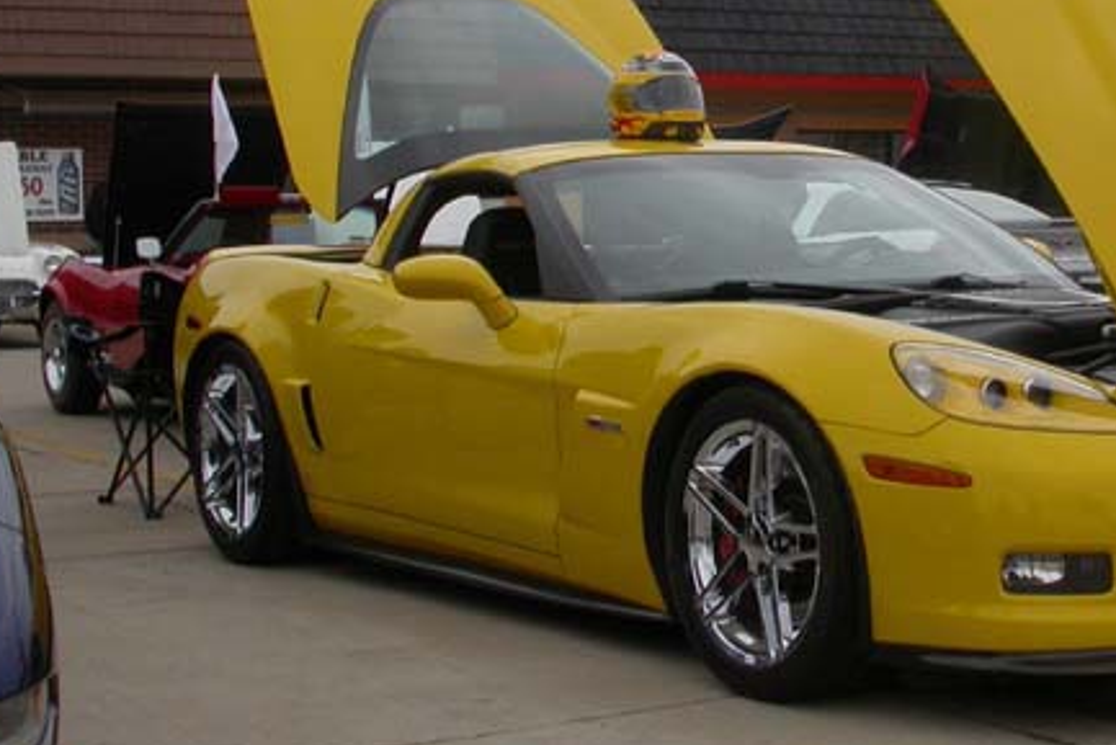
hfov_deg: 27.3
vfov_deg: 18.6
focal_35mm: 73
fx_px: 2264
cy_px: 193
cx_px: 827
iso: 100
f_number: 7.5
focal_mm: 7.85
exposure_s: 1/282
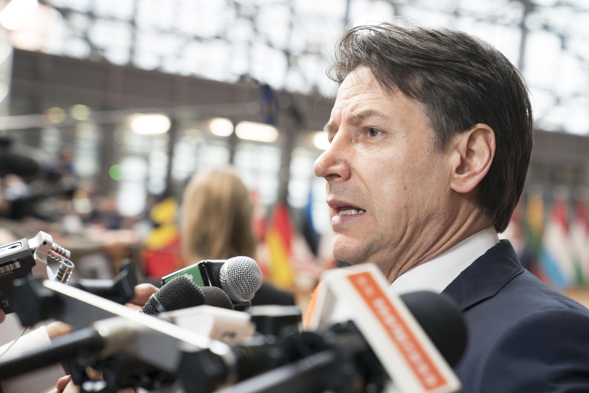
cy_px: 196
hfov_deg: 28.8
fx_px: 1145
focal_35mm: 70
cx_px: 294
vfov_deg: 19.5
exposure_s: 1/125
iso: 1600
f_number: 4
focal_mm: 70
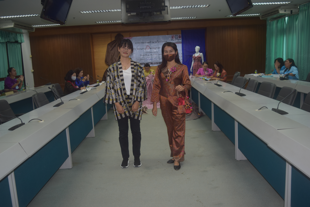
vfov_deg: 40.0
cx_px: 155
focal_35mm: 33
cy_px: 104
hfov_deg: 57.2
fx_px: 284
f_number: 3.8
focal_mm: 22
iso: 400
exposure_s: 1/80
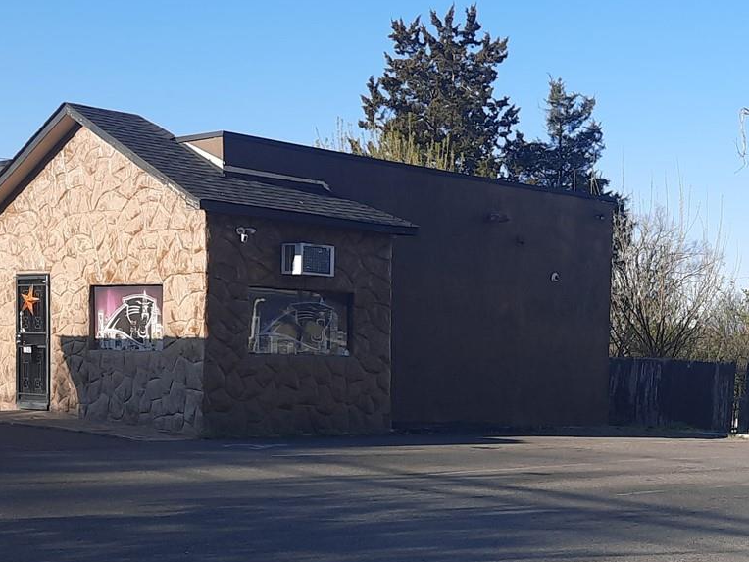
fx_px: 1450
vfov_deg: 21.6
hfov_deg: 28.3
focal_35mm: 67
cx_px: 609
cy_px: 451
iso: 32
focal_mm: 4.6
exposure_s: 1/574
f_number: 2
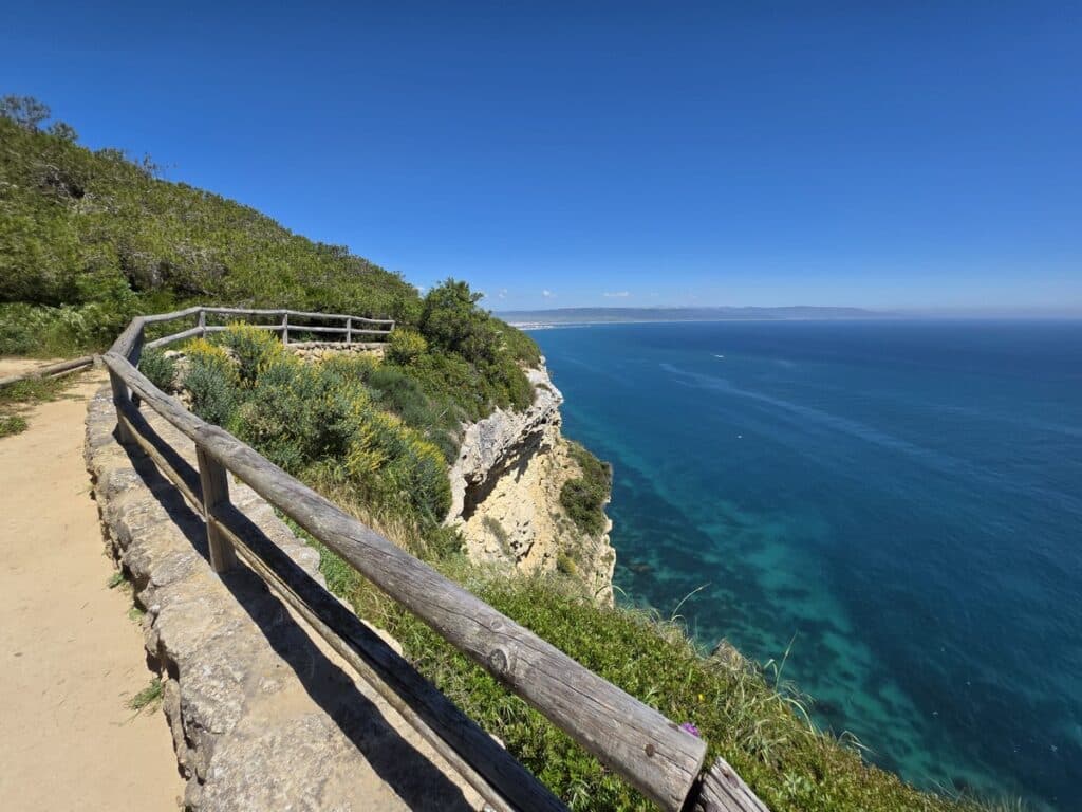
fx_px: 406
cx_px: 541
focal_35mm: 13
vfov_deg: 89.9
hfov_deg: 106.2
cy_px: 406
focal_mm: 2.2
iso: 40
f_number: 1.9
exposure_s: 1/2835
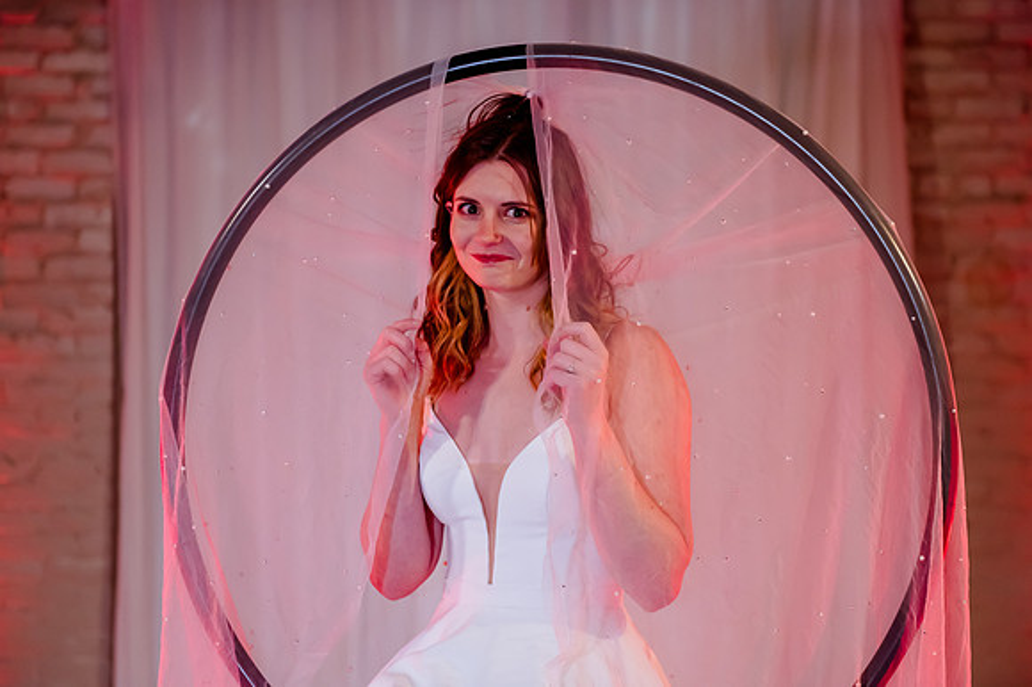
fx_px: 2491
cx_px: 515
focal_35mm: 87
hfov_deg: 23.4
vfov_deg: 15.7
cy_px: 270
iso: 2000
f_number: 2.8
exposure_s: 1/100
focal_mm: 70
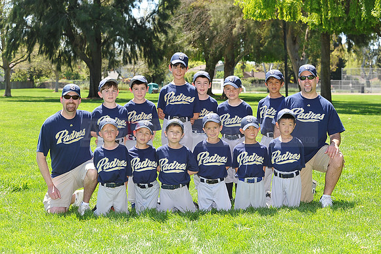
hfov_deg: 25.4
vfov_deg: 17.0
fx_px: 846
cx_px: 190
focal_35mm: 80
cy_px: 127
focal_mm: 80
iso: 200
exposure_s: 1/160
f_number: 7.1
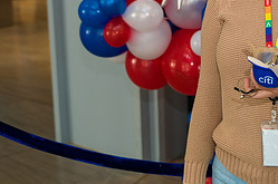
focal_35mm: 84
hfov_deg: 23.5
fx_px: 647
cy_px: 12
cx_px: 259
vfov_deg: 16.0
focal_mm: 36
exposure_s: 1/200
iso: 400
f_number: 4
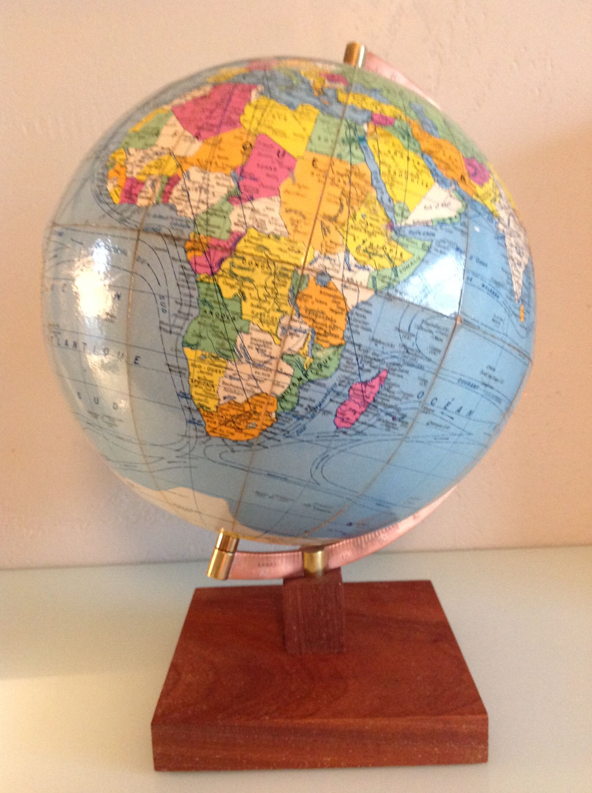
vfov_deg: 52.7
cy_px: 396
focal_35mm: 35
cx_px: 296
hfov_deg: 40.6
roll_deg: +3.4
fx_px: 800
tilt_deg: -9.1
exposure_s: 1/17
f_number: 2.4
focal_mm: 4.28
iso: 250
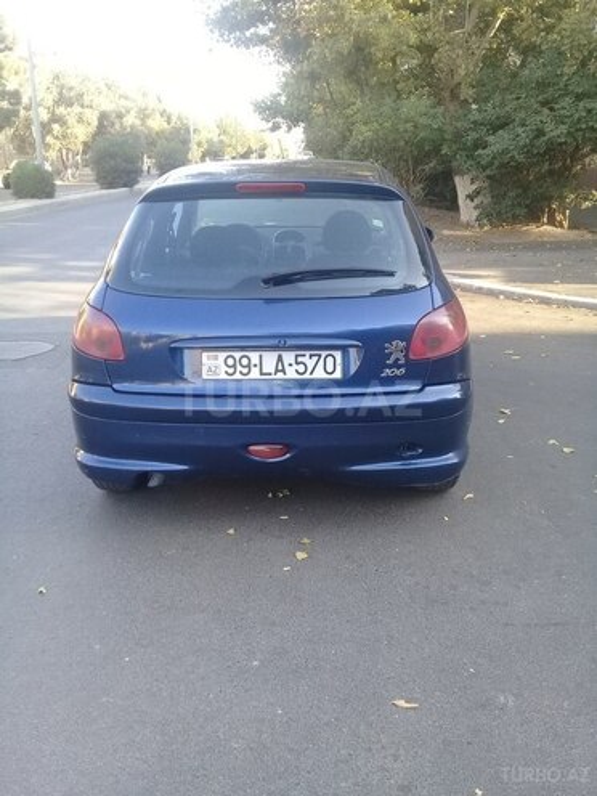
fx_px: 713
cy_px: 398
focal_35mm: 31
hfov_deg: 45.4
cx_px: 298
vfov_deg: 58.4
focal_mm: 3.3
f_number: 2.2
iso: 80
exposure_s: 1/100
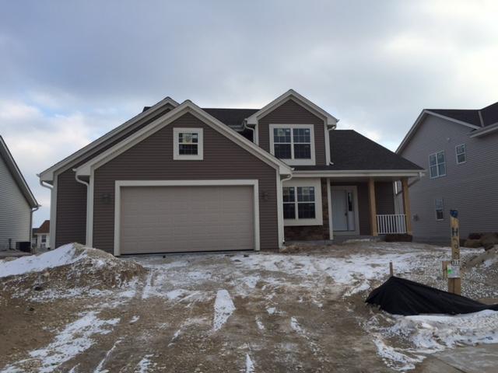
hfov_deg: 61.7
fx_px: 417
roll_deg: +3.3
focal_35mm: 29
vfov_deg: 48.2
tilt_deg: +6.6
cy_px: 186
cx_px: 249
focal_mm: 4.15
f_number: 2.2
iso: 32
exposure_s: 1/628
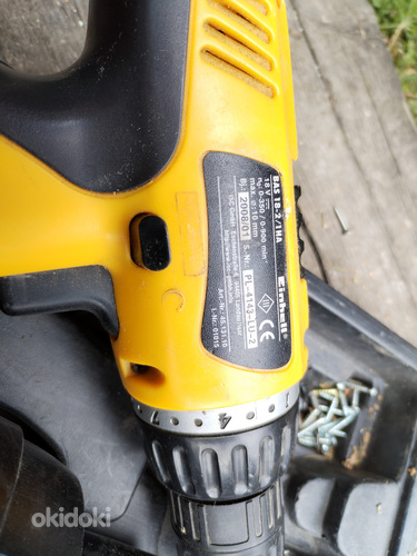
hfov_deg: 53.1
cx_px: 208
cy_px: 278
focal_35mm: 26
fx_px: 418
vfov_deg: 67.3
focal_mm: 4.75
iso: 104
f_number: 1.8
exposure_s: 1/100
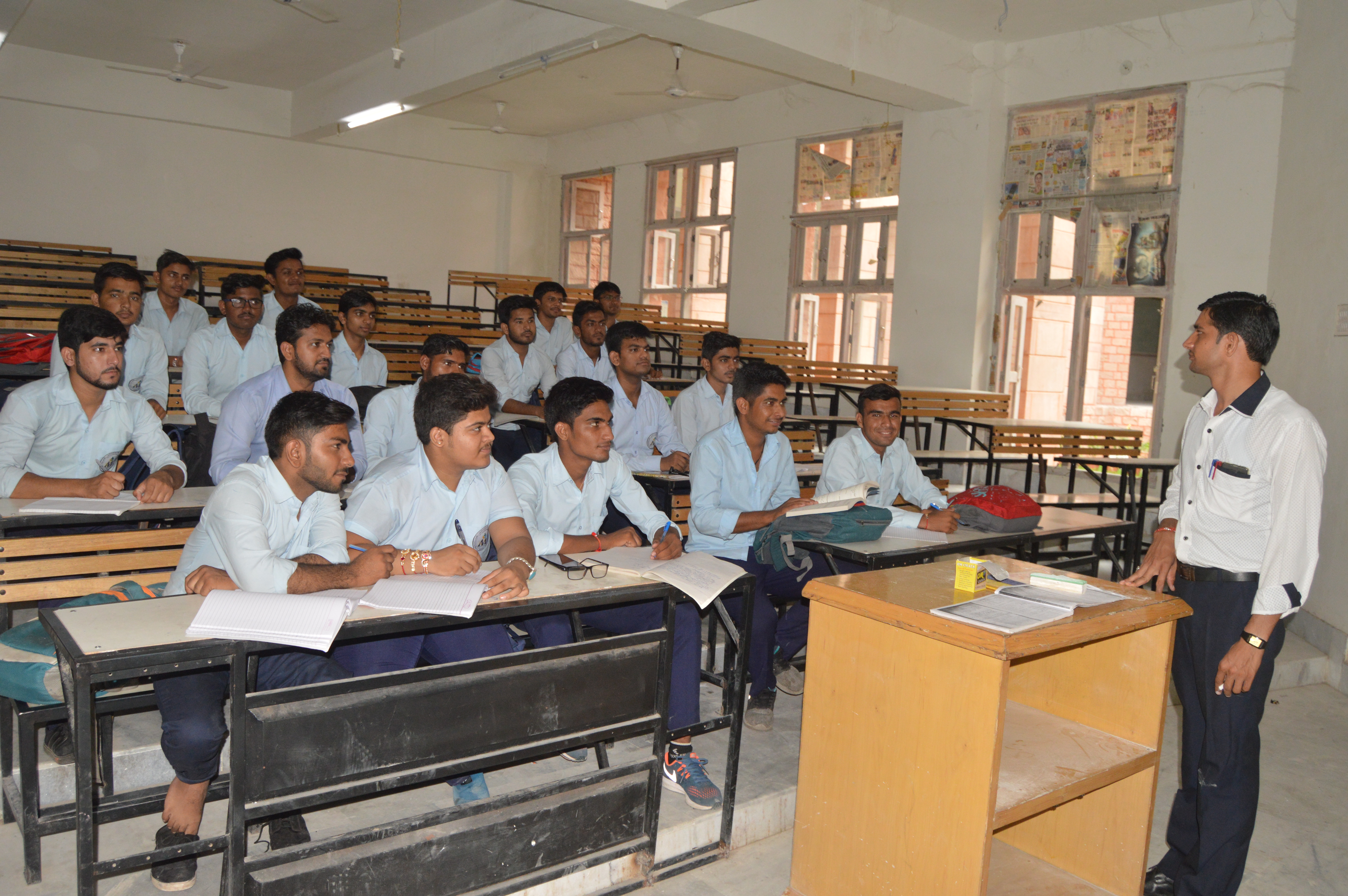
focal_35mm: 27
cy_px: 448
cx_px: 674
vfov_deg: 47.8
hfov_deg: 67.4
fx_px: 1010
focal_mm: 18
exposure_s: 1/125
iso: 800
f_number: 3.5
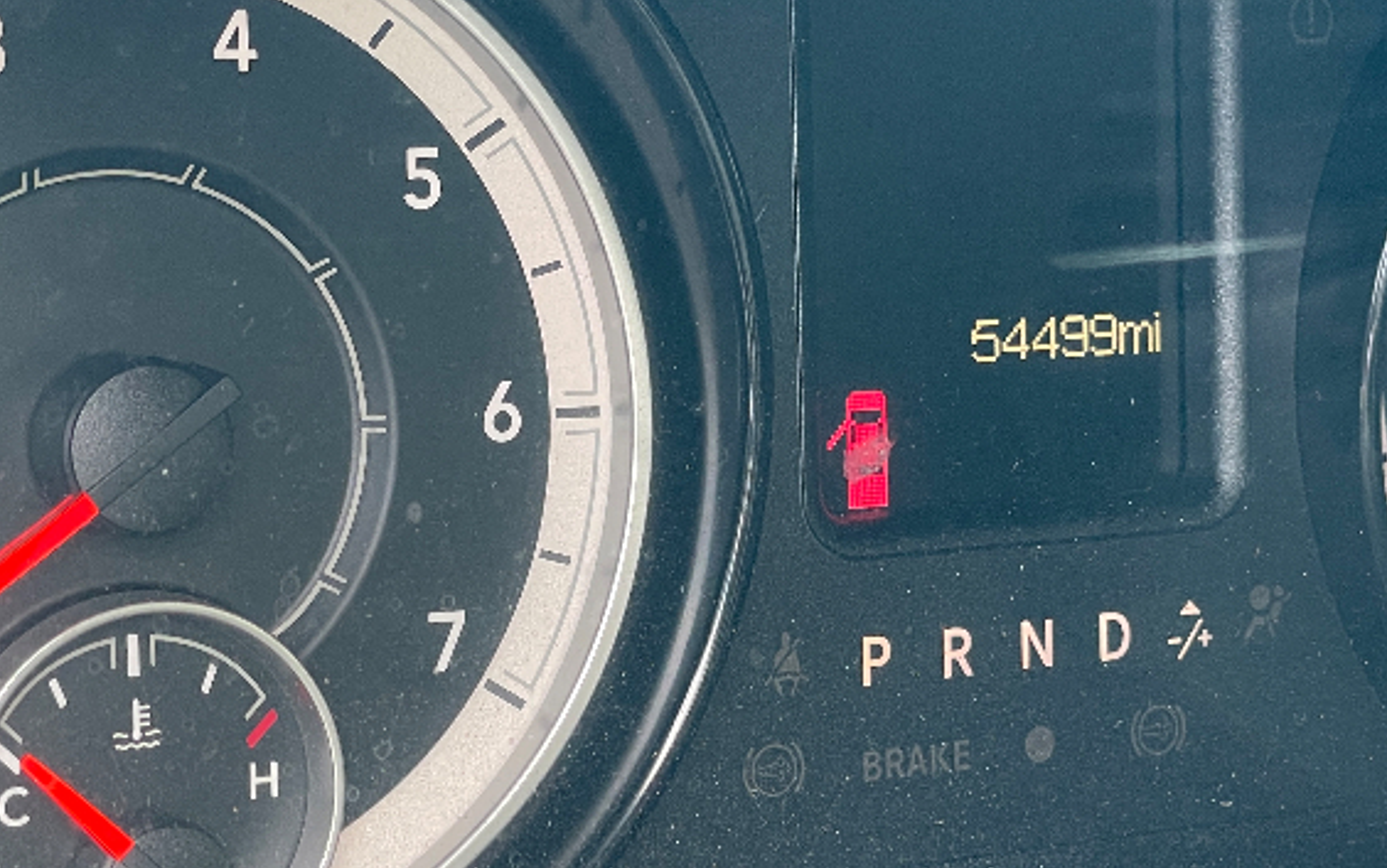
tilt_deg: -23.8
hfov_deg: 20.8
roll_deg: -10.5
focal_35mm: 100
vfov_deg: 13.1
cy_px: 452
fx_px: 3782
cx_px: 735
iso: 100
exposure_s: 1/99
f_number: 2
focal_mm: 6
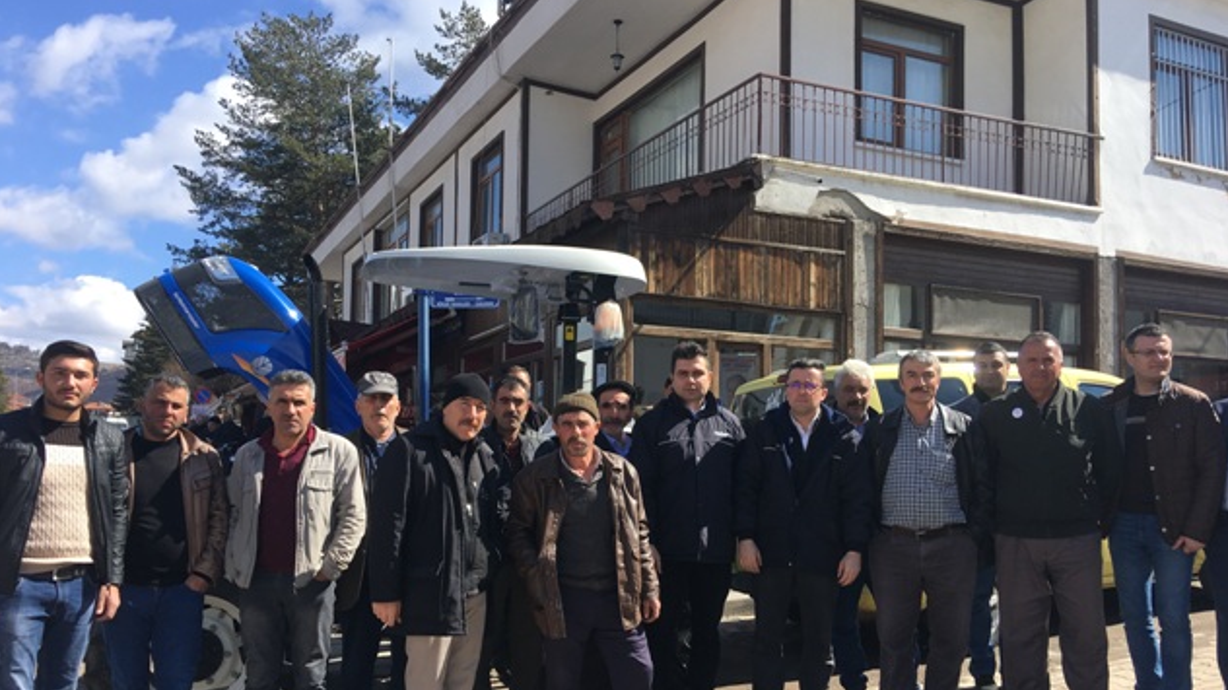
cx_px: 614
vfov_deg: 36.5
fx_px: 1042
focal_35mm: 32
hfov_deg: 61.0
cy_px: 426
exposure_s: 1/864
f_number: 2.2
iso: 25
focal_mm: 4.15
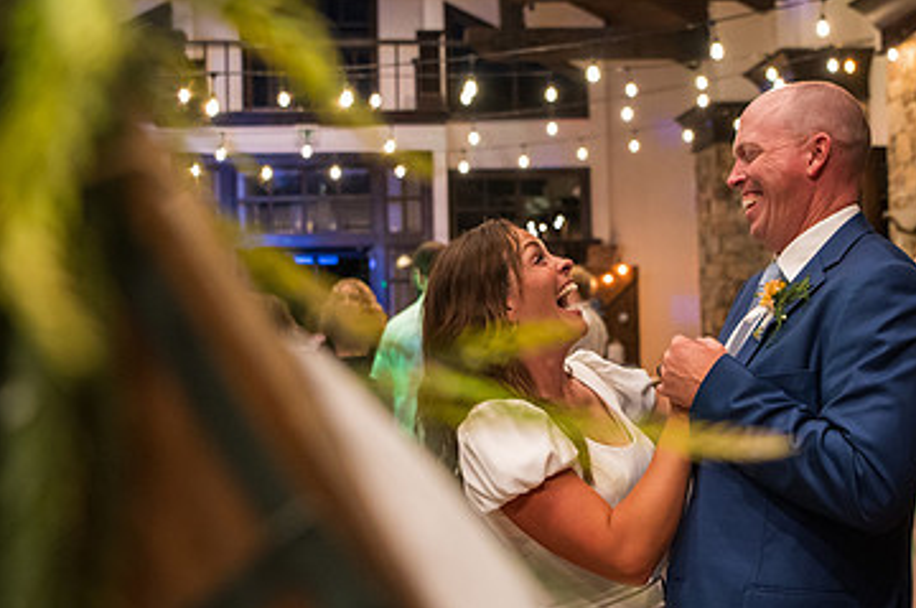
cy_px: 277
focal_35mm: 50
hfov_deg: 39.5
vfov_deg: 26.9
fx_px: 1270
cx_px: 545
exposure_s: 1/200
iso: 6400
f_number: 2.8
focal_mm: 31
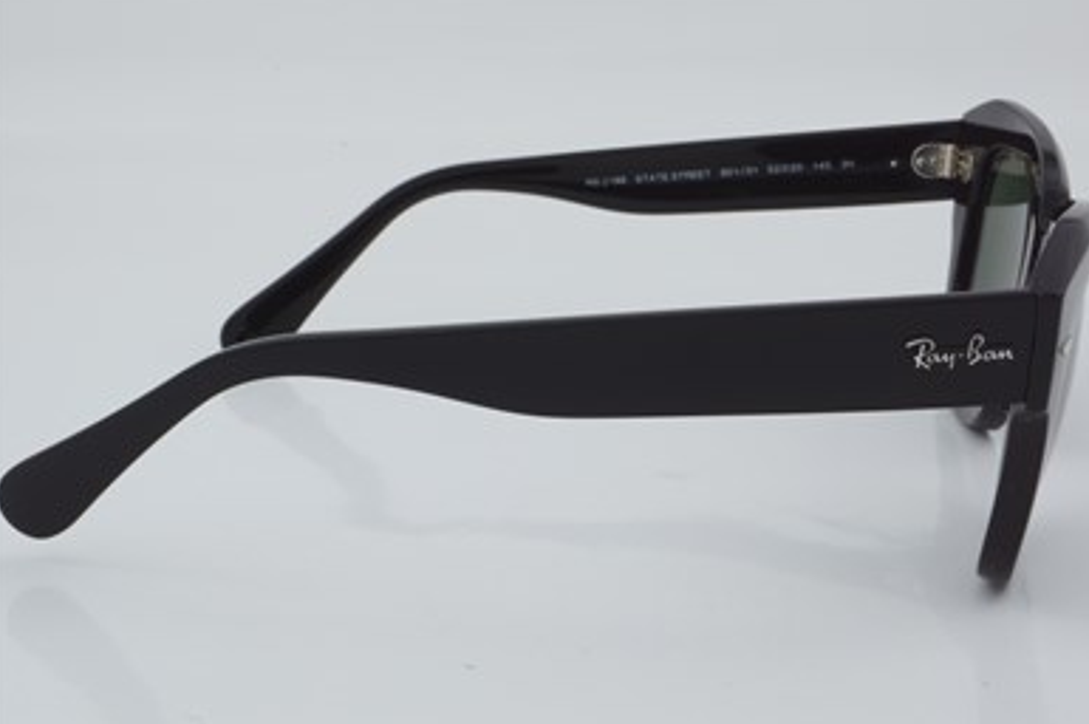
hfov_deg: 26.0
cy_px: 356
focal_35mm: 78
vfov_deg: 17.5
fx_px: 2357
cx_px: 552
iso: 100
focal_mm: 50
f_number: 29
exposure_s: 1/4
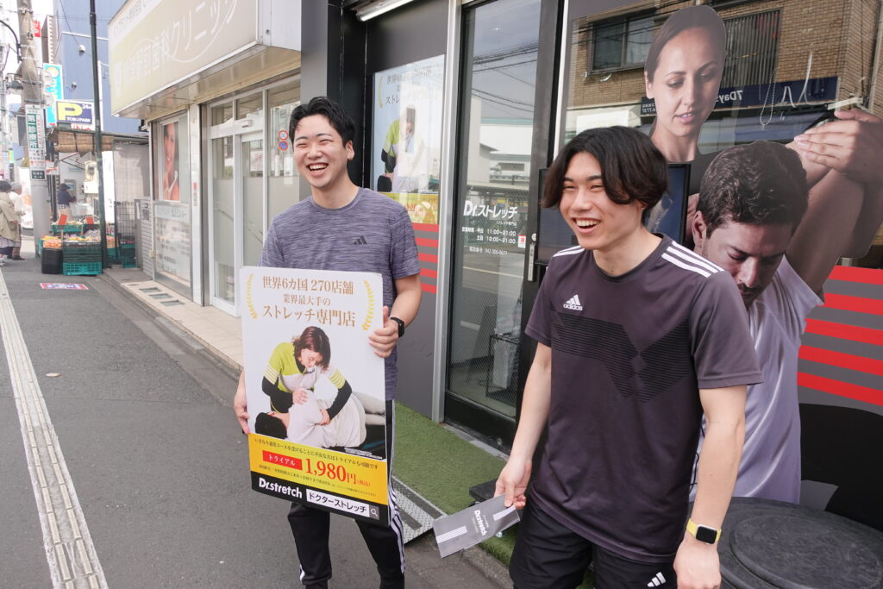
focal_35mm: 24
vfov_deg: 53.1
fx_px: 589
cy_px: 294
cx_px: 442
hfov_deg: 73.7
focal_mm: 9.4
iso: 125
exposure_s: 1/250
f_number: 4
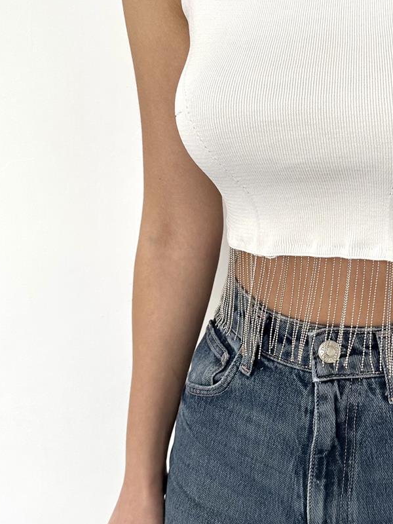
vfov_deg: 39.6
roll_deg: +0.2
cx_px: 341
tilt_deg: -11.8
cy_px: 246
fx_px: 727
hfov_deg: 29.2
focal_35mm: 48
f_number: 1.78
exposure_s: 1/121
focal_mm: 6.86
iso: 125
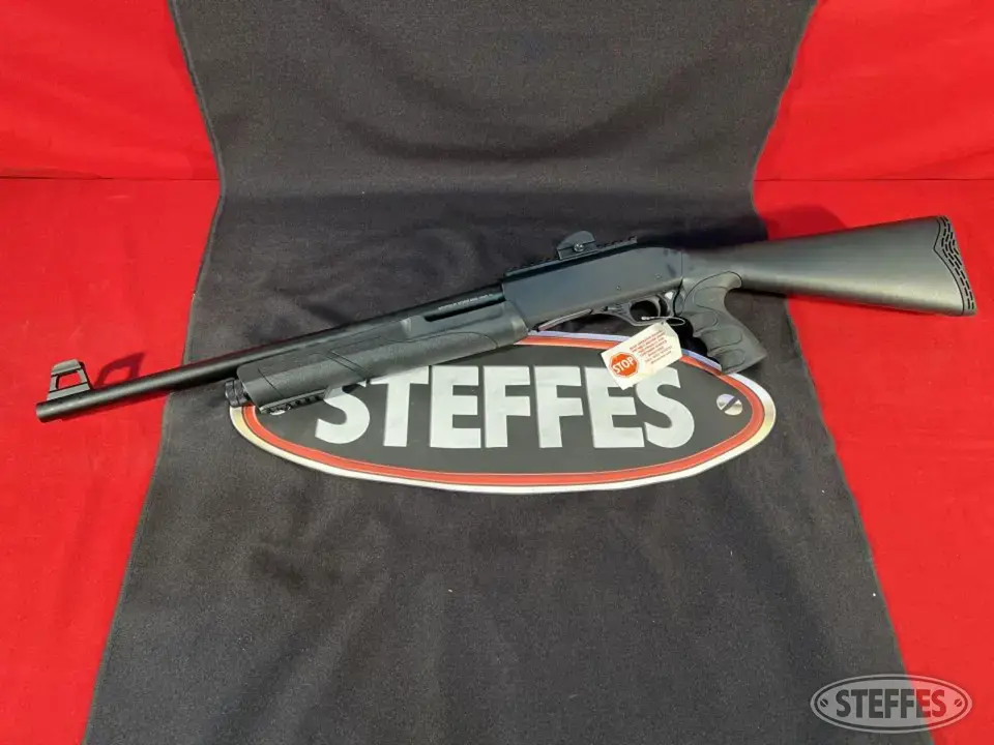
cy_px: 372
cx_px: 497
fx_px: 747
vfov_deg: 53.1
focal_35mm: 26
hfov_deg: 67.3
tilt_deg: -54.7
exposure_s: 1/120
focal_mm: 5.7
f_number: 1.5
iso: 125
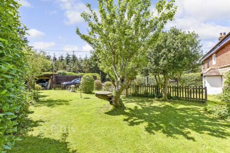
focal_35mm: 15
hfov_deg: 100.4
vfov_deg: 77.3
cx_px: 115
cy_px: 76
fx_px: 96
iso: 160
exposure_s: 1/125
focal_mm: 10
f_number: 8
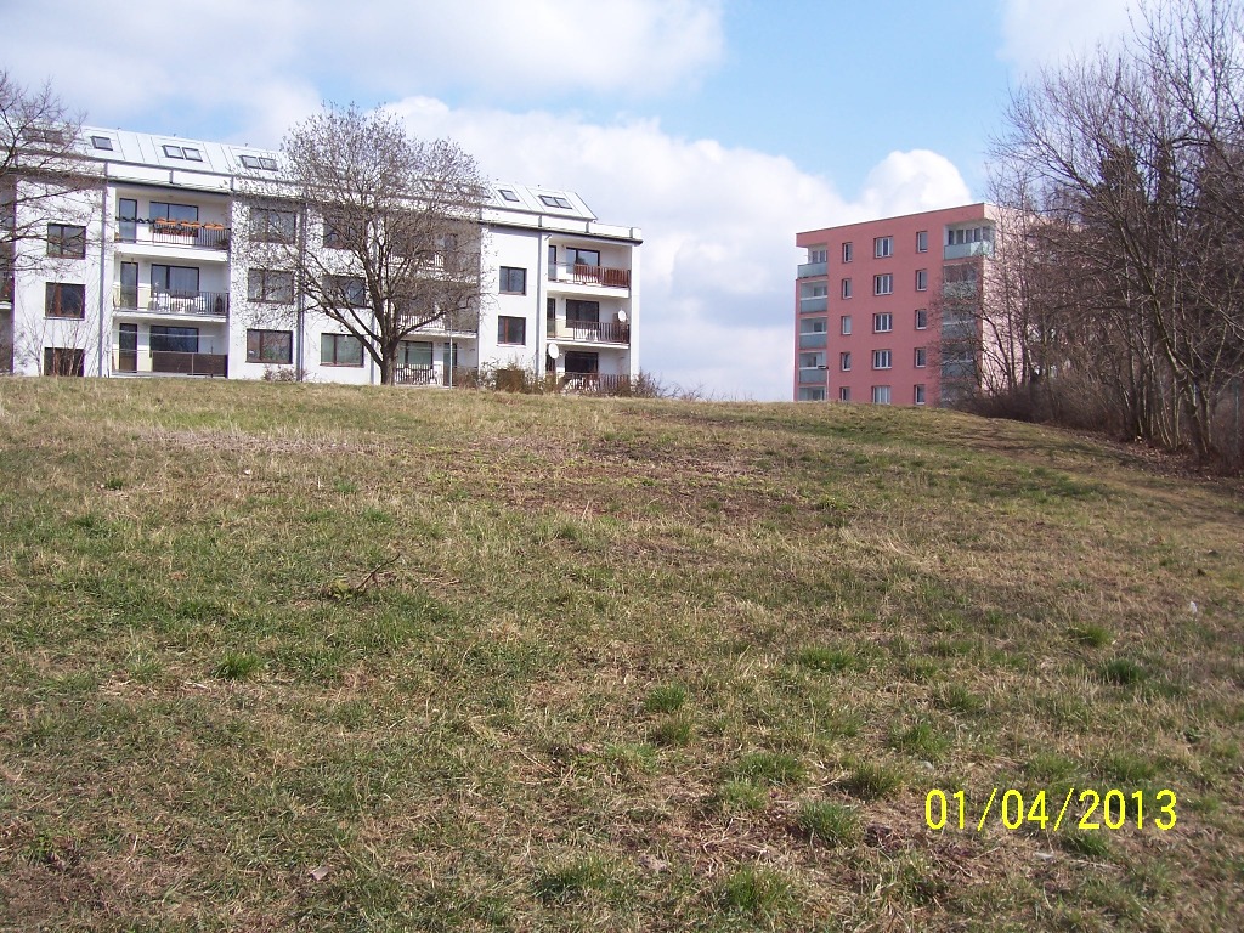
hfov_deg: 54.0
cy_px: 466
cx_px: 622
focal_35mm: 34
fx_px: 1222
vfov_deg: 41.8
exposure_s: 1/350
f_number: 5.6
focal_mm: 5.6
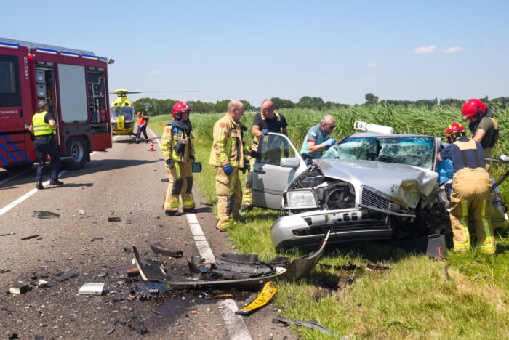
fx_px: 509
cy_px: 170
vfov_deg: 36.9
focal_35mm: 36
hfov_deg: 53.1
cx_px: 254
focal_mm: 24
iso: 1000
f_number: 10
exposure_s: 1/1600
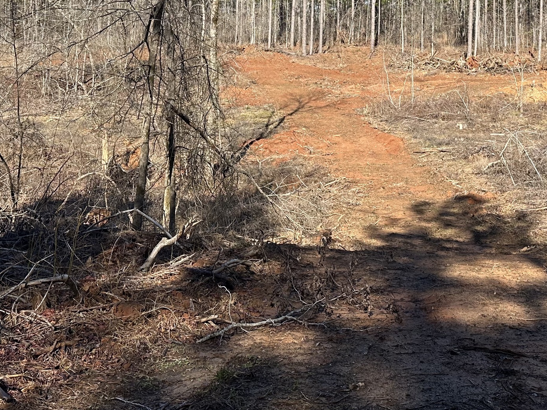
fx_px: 837
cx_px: 384
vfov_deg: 26.5
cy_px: 30
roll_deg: -1.1
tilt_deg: +1.1
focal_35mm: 53
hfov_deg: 35.6
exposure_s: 1/2525
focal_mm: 6.86
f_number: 1.78
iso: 80
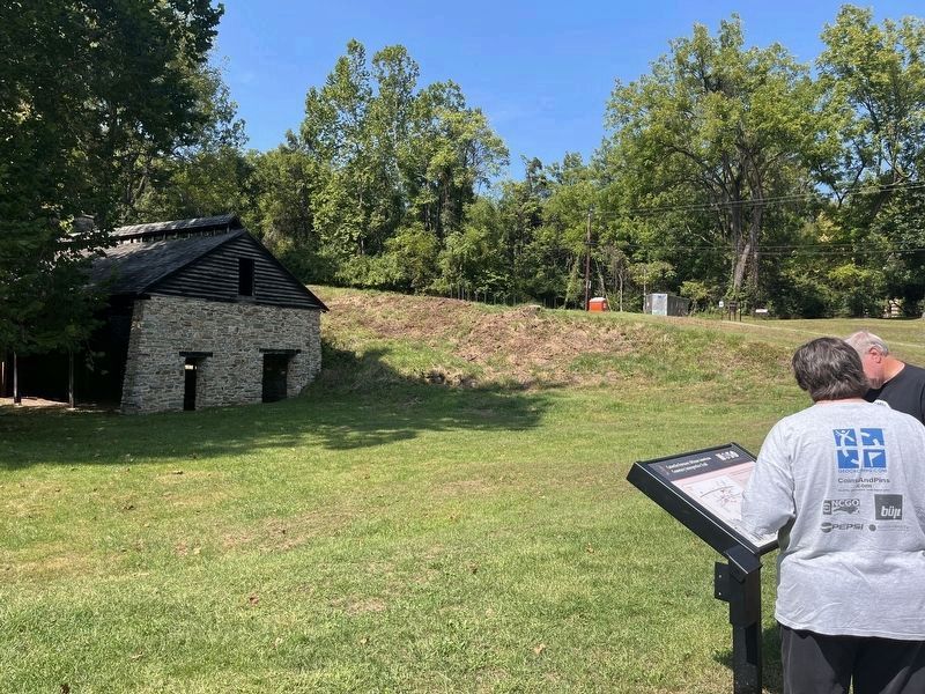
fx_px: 695
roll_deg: -2.1
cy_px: 347
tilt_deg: +8.1
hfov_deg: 67.3
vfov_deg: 53.1
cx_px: 462
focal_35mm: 26
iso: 50
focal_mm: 5.1
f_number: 1.6
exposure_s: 1/1721
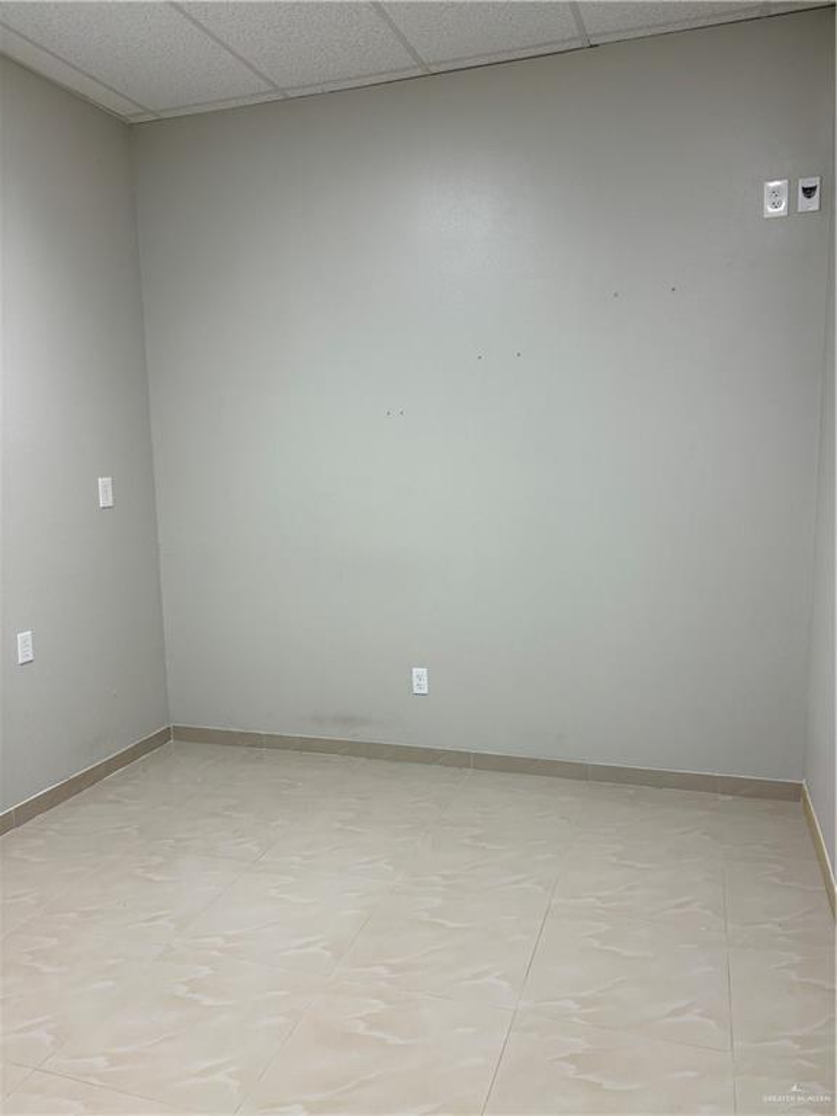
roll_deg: +2.4
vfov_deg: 67.3
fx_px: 838
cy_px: 558
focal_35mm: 26
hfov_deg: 53.1
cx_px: 418
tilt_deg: -8.5
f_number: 1.6
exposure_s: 1/120
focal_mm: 5.96
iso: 80
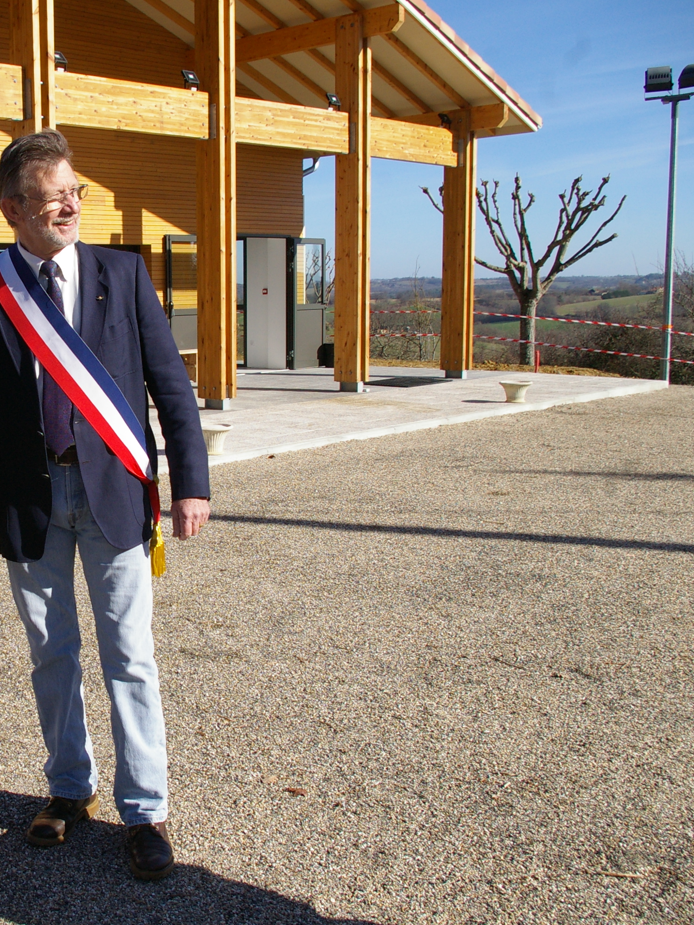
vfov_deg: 42.9
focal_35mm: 44
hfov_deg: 31.0
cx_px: 37
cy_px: 461
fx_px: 1176
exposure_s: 1/750
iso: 400
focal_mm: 20
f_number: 9.5
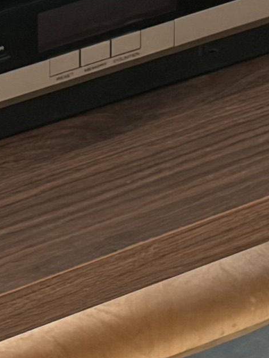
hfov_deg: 4.4
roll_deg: +2.4
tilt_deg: -24.6
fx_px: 3440
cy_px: -131
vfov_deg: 5.9
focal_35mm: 332
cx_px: -239
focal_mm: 5.96
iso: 125
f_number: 1.6
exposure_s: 1/60
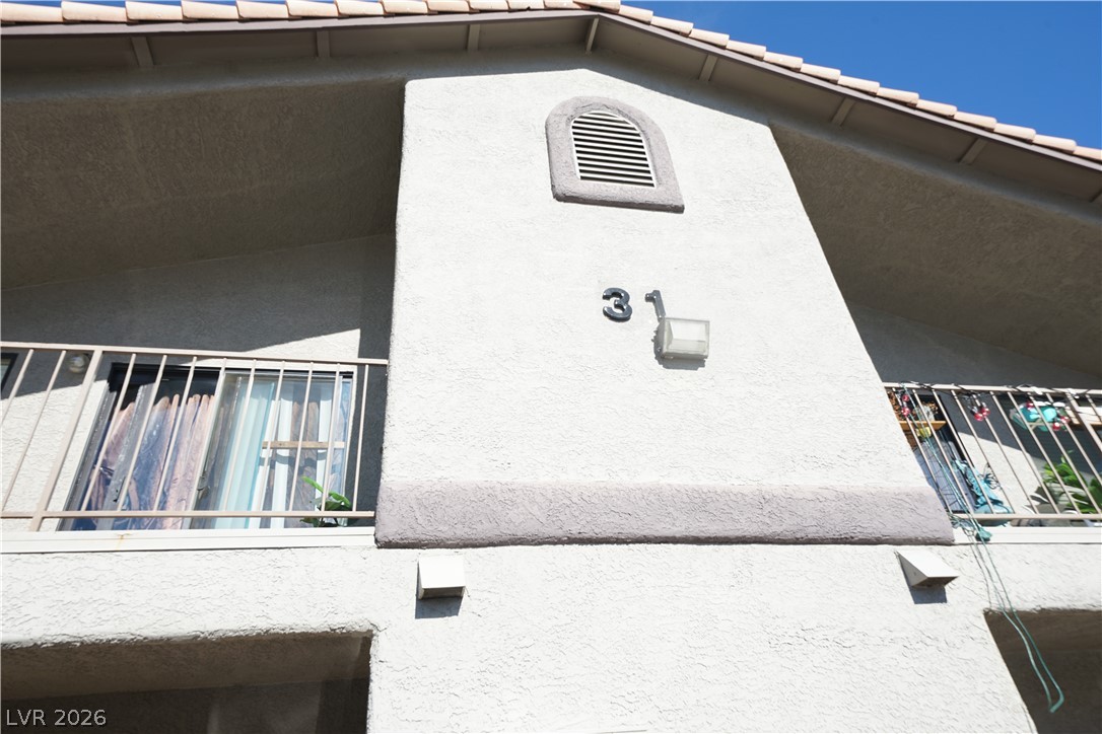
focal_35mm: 24
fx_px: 735
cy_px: 367
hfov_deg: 73.7
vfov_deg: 53.1
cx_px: 551
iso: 160
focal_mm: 24
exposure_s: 1/125
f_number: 10
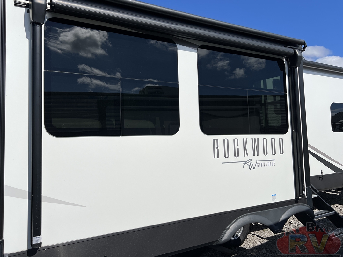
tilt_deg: +2.7
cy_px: 120
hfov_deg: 61.5
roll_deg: +0.3
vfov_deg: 48.2
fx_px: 287
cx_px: 154
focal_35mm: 29
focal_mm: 5.7
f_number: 1.5
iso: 50
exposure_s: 1/11364
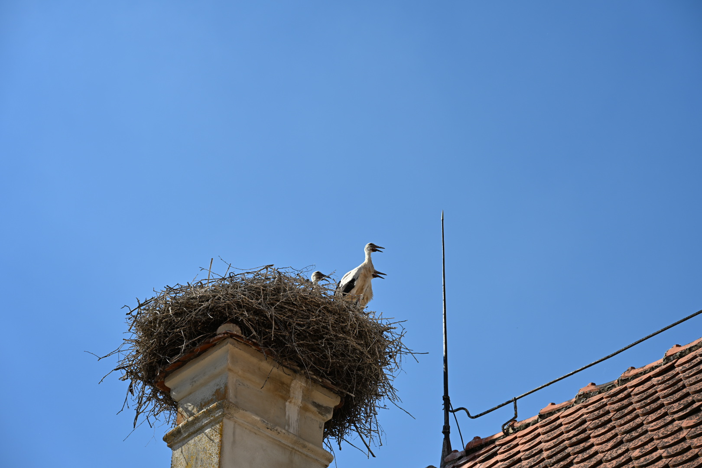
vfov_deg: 17.3
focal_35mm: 79
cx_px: 351
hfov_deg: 25.7
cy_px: 234
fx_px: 1540
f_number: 7.1
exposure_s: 1/400
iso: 100
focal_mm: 79
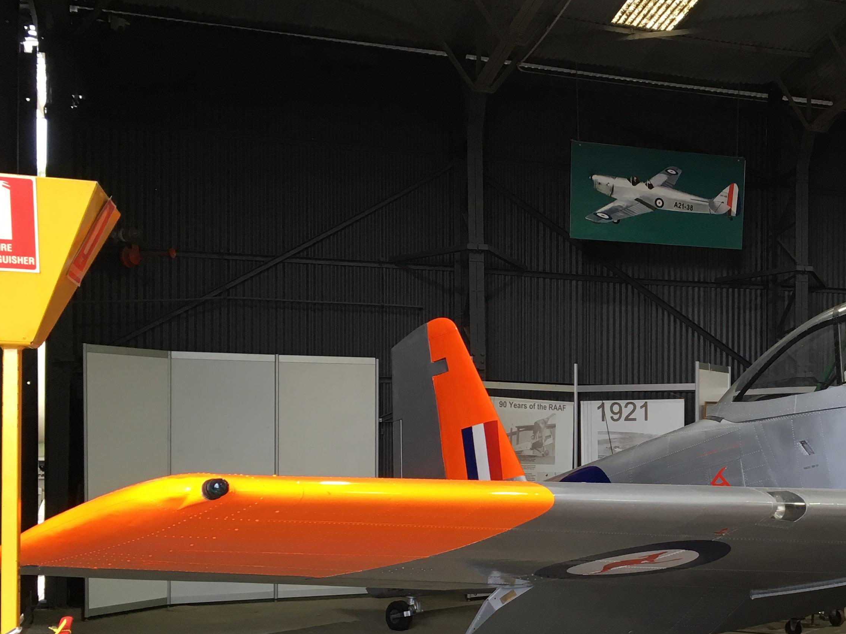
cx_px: 733
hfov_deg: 35.1
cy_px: 435
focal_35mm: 52
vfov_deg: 27.8
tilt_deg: +0.4
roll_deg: -0.3
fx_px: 1271
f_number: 2.2
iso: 25
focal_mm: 4.15
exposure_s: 1/33
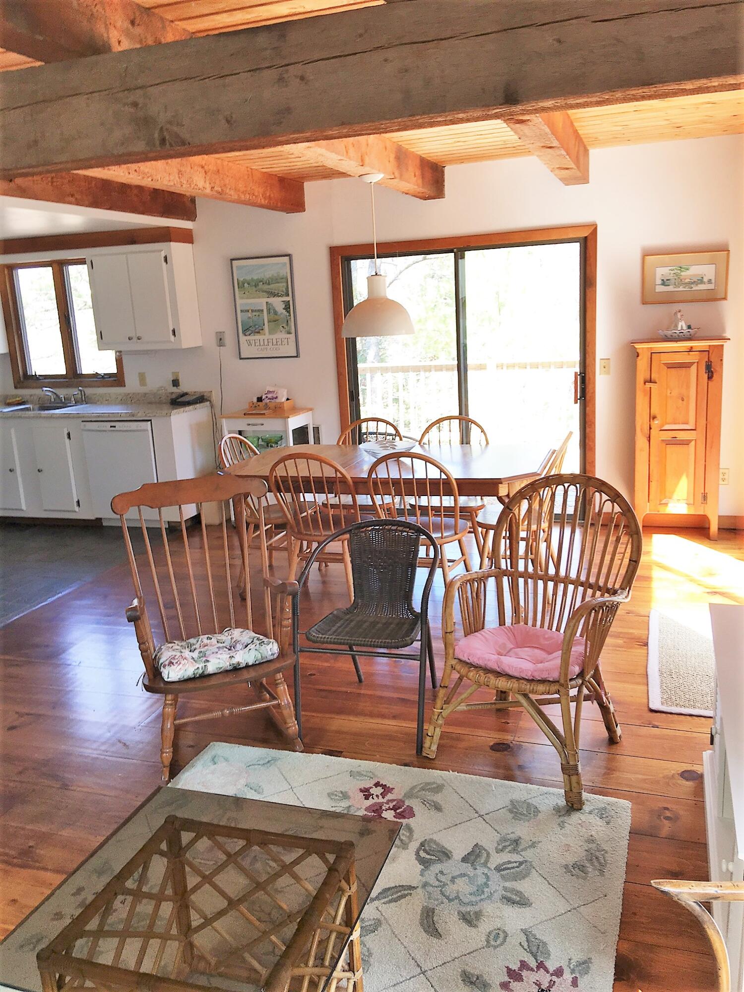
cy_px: 496
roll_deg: +2.9
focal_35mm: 29
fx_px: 831
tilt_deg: -13.0
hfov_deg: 48.2
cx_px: 372
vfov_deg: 61.7
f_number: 2.2
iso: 25
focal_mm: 4.15
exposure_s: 1/30
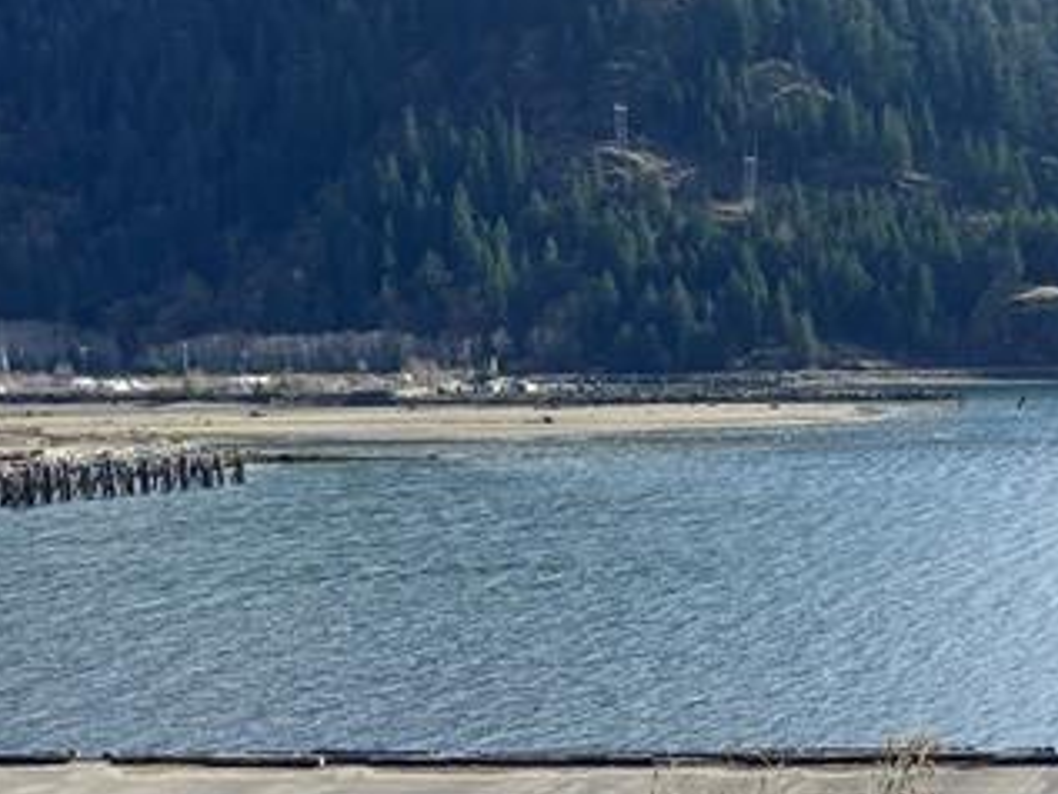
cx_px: 1202
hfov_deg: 21.9
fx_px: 2568
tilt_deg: -4.2
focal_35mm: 84
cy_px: 504
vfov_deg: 17.6
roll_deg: +1.2
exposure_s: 1/3497
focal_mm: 4.25
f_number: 1.8
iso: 32
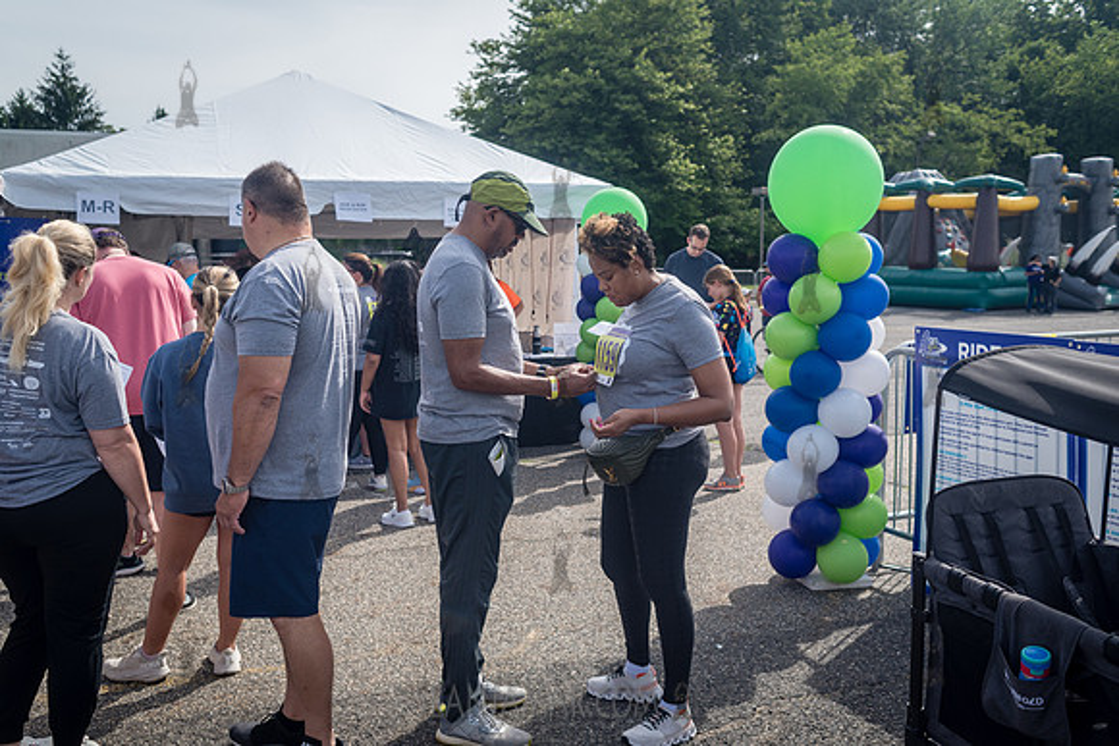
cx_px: 560
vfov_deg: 37.9
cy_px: 373
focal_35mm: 35
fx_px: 1088
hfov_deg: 54.4
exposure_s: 1/2500
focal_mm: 35
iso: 400
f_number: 4
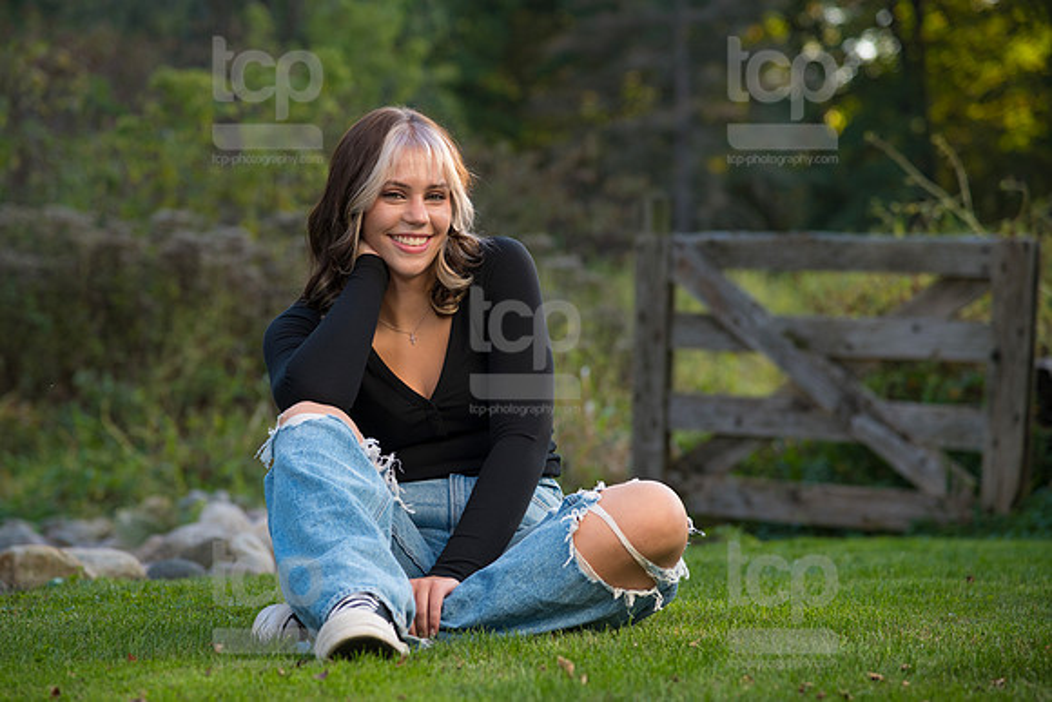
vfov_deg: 10.6
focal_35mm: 129
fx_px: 3775
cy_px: 324
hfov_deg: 15.9
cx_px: 486
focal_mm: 120
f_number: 4.5
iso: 250
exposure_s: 1/250
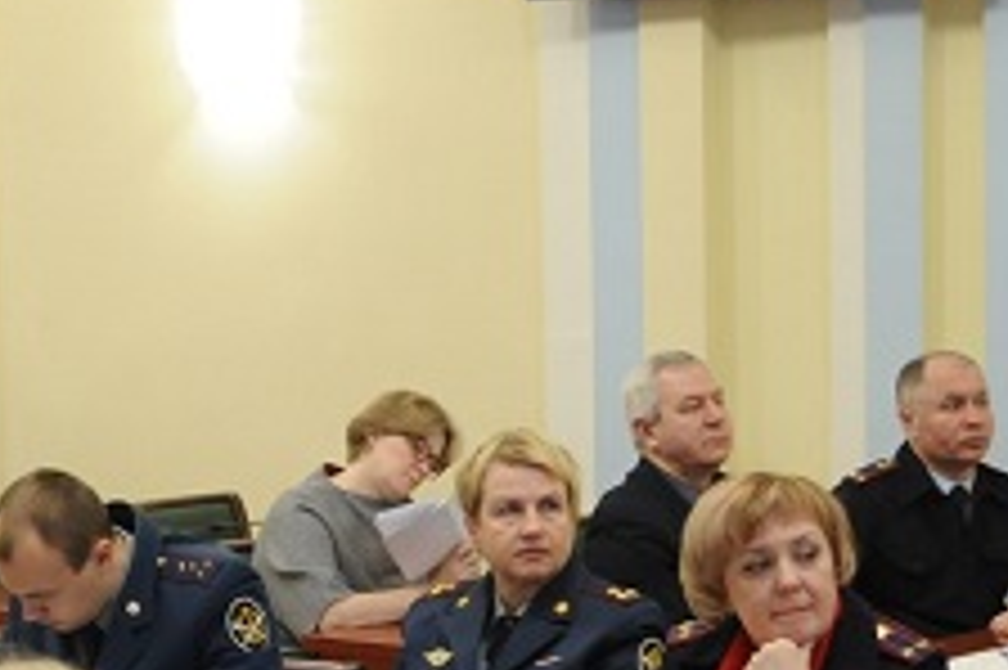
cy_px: 625
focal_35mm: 125
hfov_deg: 16.1
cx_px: 50
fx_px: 3497
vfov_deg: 10.9
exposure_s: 1/160
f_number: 3.2
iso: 2000
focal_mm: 35
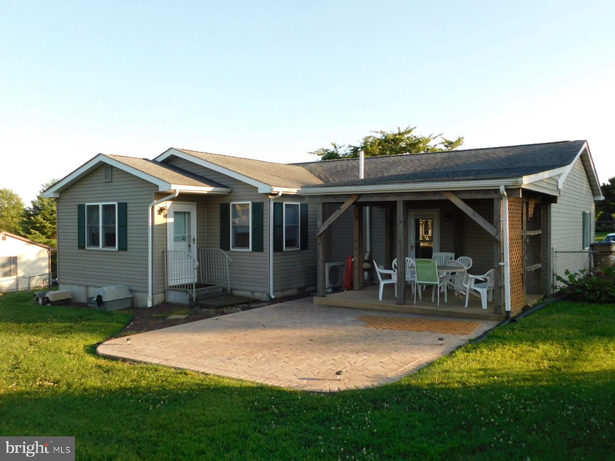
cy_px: 230
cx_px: 308
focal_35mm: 30
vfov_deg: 46.8
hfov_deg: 60.0
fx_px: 533
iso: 125
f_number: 3.2
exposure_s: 1/320
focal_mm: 5.3
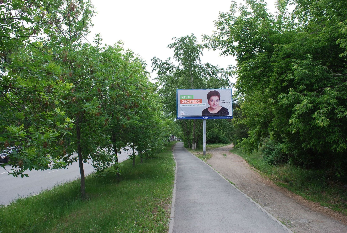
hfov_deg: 67.3
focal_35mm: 27
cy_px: 116
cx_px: 174
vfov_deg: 48.1
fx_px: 261
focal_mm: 18
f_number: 6.3
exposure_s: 1/160
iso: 100
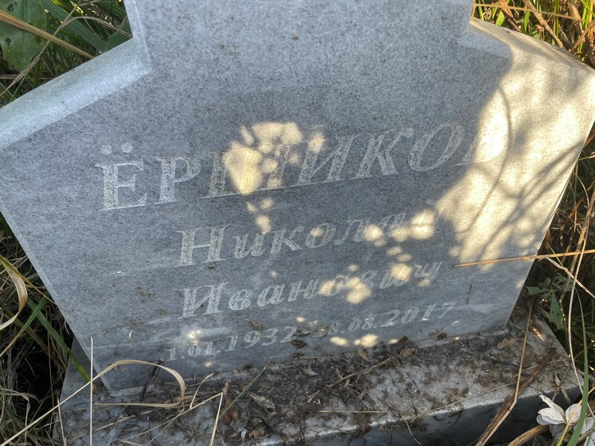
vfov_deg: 53.1
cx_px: 298
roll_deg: +2.7
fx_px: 447
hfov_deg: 67.3
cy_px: 223
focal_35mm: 26
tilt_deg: -41.6
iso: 32
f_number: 1.6
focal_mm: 4.2
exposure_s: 1/279
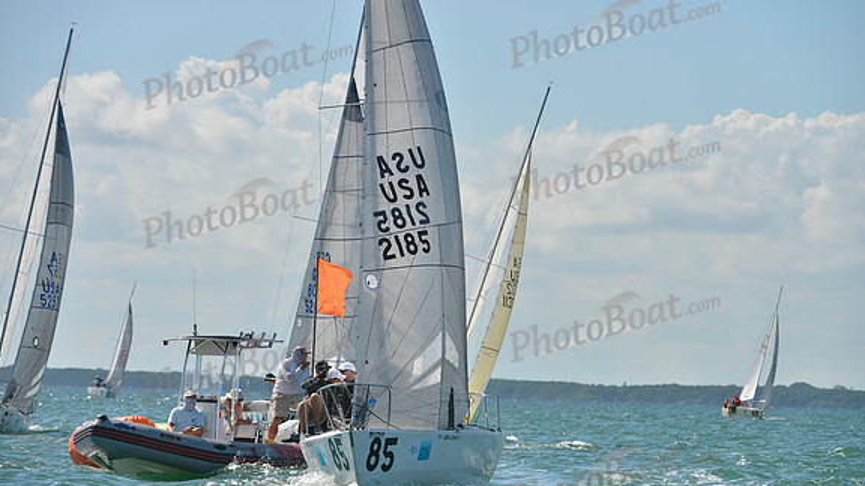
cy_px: 266
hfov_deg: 9.3
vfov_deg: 5.2
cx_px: 432
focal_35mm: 232
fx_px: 5321
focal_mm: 220
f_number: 7.1
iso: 200
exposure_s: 1/1000
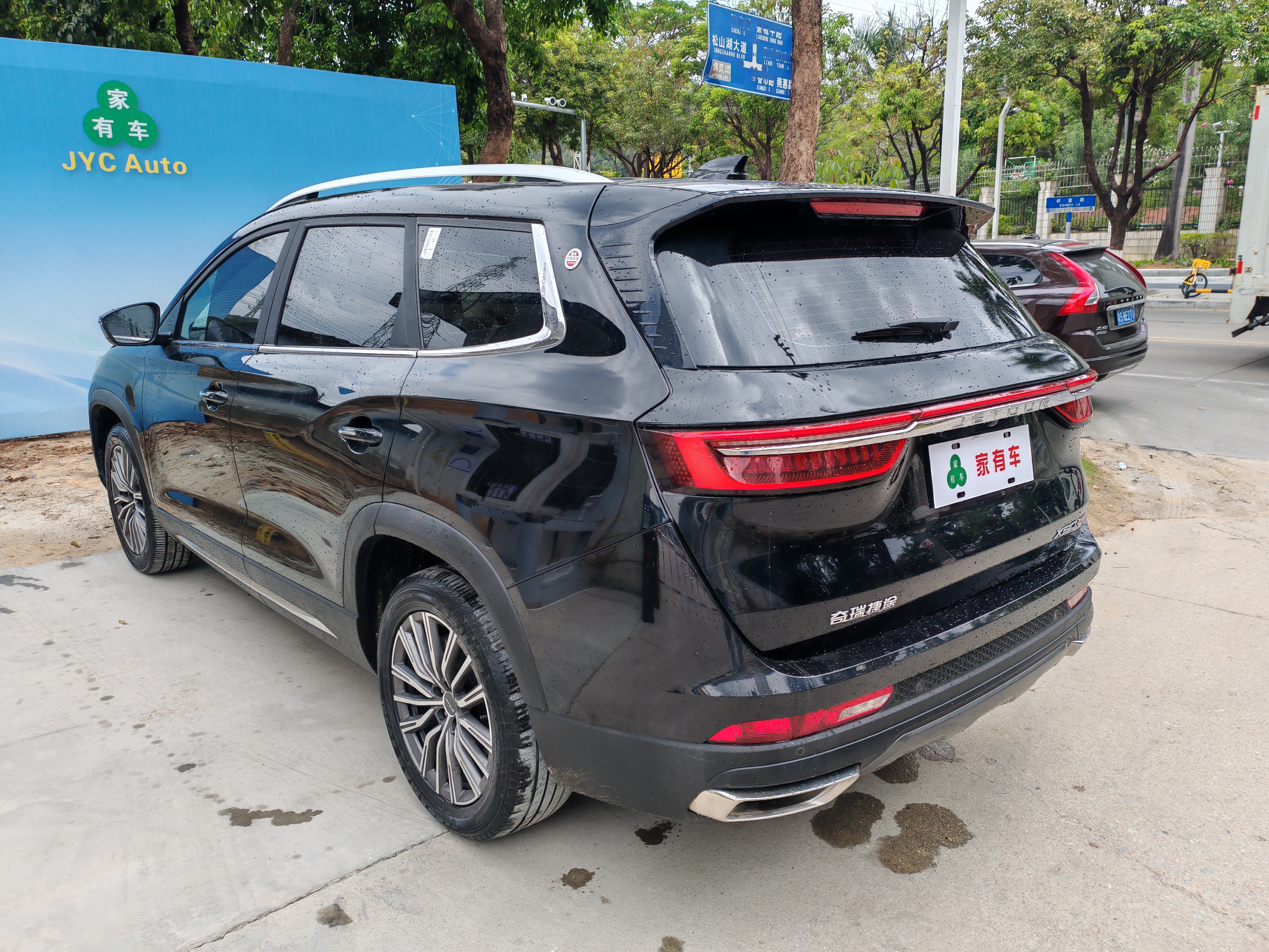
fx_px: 990
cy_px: 476
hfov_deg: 65.3
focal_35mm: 27
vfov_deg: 51.4
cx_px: 634
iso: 50
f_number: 1.95
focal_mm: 5.52
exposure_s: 1/690
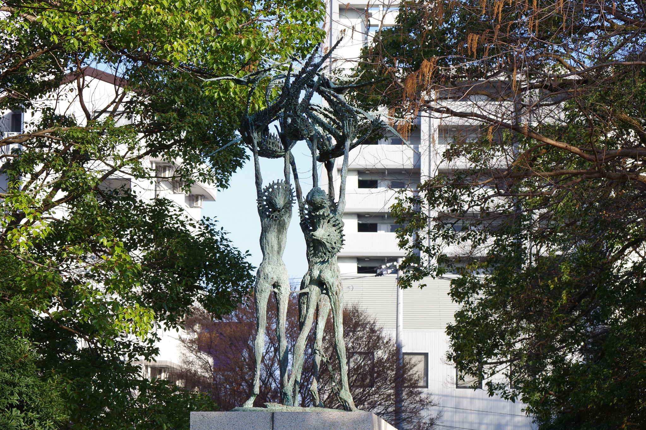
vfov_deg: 11.4
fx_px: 2153
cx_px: 323
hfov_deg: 17.1
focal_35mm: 120
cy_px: 215
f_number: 11
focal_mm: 80
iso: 200
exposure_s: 1/125
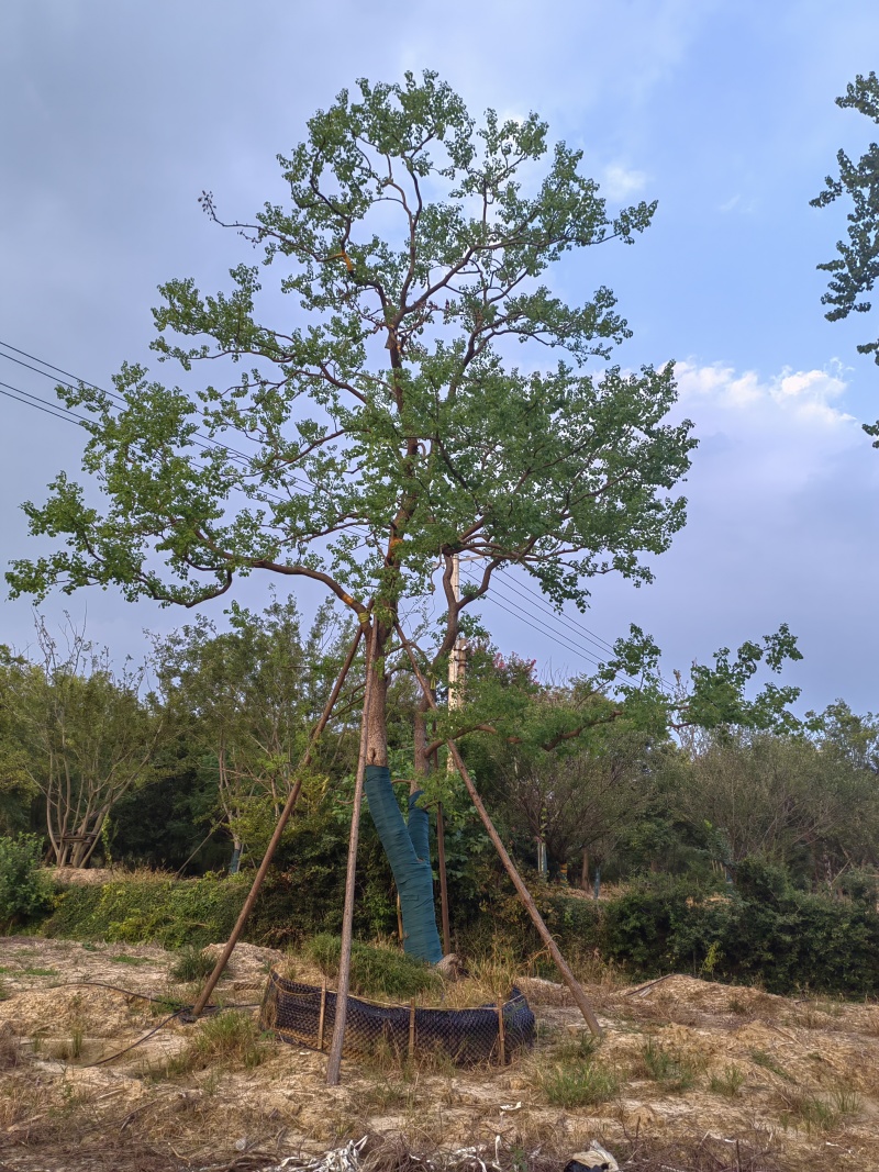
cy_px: 586
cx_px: 440
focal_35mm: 27
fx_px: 914
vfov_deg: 65.3
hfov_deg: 51.3
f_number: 1.9
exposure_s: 1/196
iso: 50
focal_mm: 5.52
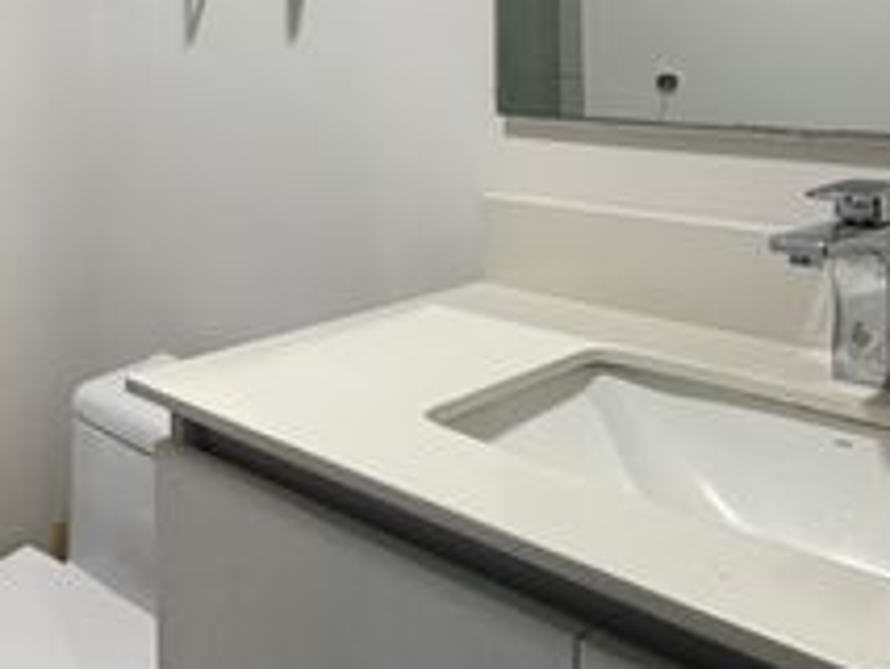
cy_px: 54
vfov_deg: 32.5
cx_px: 184
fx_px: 1080
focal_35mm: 42
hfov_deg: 42.8
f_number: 2.2
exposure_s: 1/60
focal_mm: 2.22
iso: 500
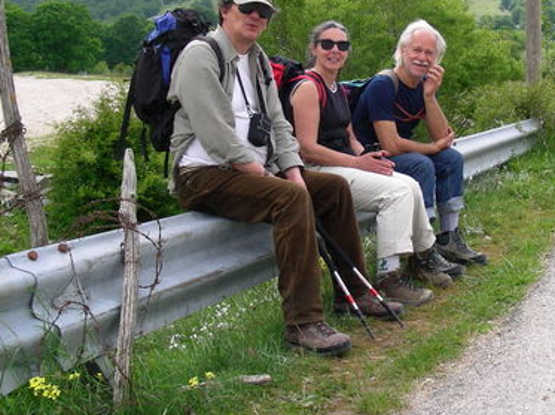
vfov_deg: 28.4
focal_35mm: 51
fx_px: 817
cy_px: 148
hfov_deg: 37.3
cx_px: 342
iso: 50
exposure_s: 1/282
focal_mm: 6.3
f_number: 4
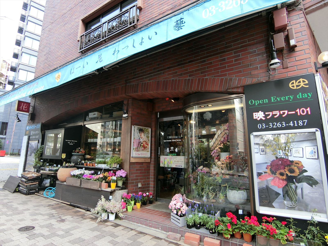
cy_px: 123
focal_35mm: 19
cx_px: 164
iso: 80
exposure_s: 1/125
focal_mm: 4.06
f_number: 2.7
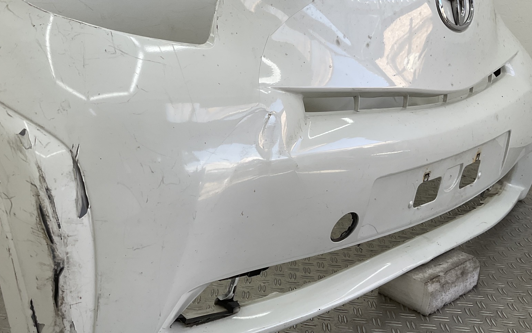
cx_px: 231
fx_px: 580
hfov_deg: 49.2
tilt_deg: -18.6
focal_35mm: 40
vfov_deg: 32.0
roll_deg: -3.7
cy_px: 169
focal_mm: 3
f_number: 1.8
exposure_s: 1/219
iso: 16
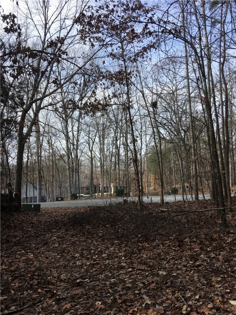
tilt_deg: +5.4
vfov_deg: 61.7
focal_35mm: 29
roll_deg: +1.3
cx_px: 118
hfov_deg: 48.2
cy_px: 158
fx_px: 264
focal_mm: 4.15
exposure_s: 1/884
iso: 25
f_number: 2.2
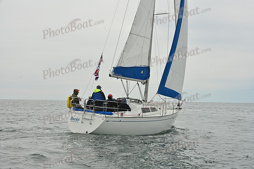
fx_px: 494
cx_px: 127
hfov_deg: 28.8
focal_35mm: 70
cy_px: 84
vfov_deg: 19.5
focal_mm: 70
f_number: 13
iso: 320
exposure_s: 1/800
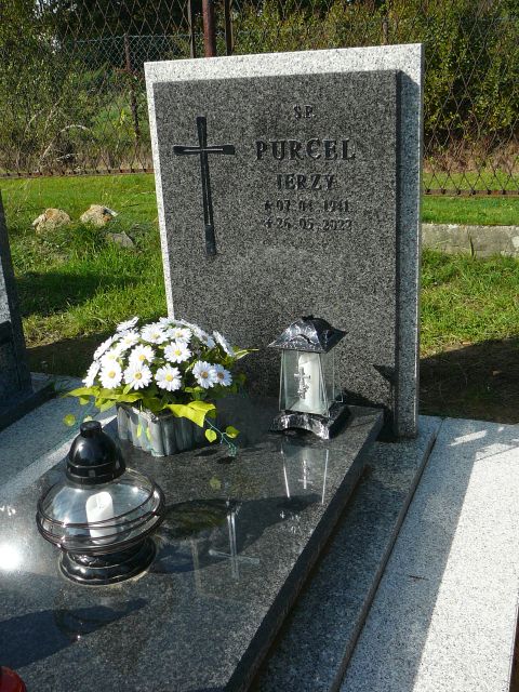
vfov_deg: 49.0
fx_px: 760
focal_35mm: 38
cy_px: 346
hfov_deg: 37.7
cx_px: 260
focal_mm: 5.6
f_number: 3
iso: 80
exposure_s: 1/800
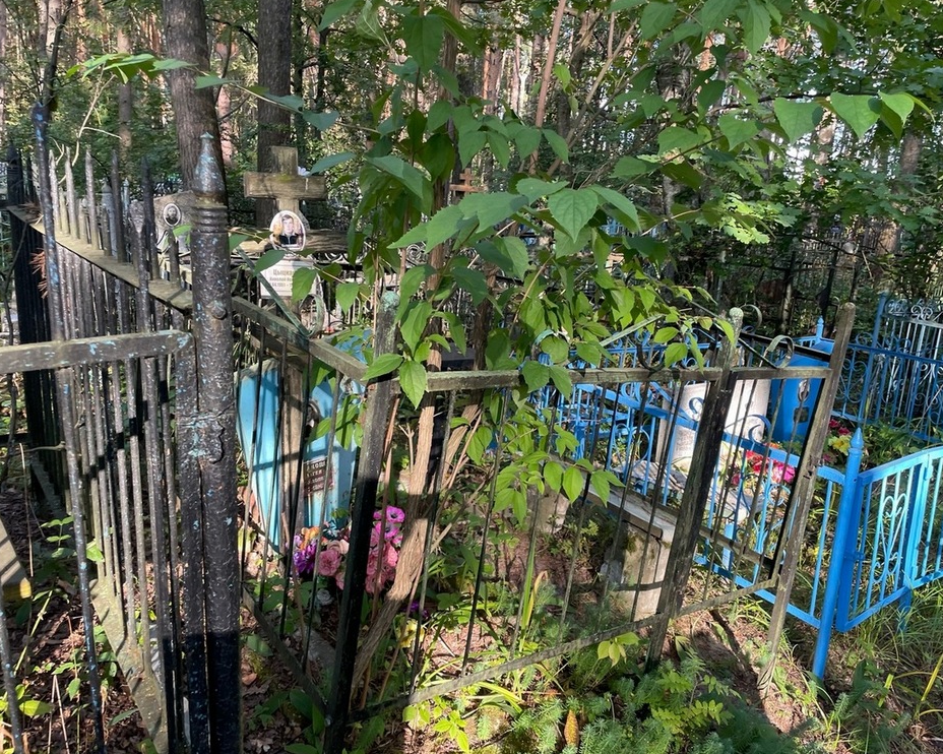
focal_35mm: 28
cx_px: 514
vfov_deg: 51.5
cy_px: 380
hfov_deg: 62.1
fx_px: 781
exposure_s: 1/121
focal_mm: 4.2
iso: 50
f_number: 1.6
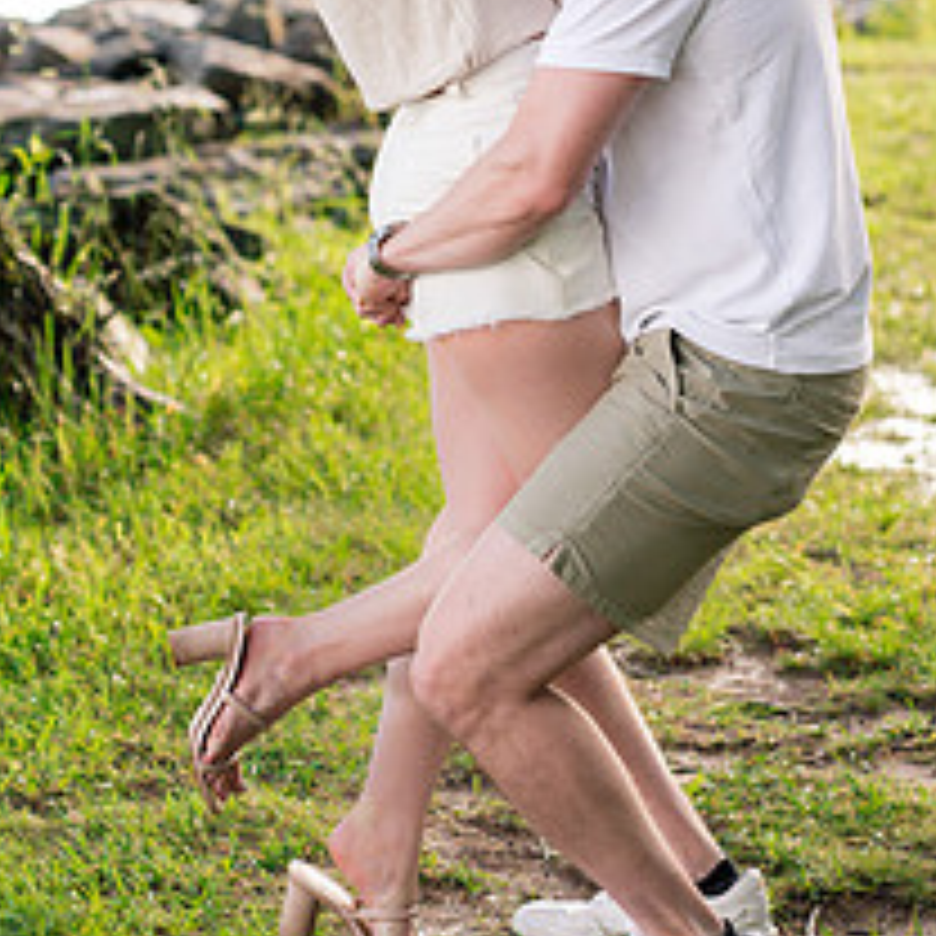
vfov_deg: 11.1
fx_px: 4772
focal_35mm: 156
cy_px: 63
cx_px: 410
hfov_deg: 11.2
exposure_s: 1/1000
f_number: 3.5
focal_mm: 85
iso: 800
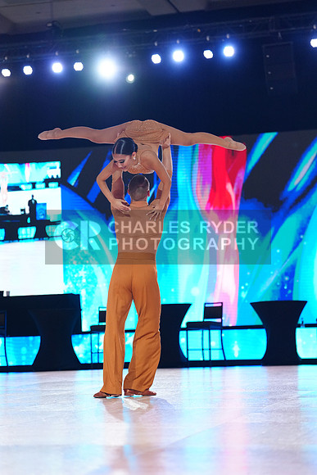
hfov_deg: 15.9
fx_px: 1135
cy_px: 238
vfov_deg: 23.6
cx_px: 158
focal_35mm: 86
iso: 2000
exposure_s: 1/500
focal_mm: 86
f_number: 2.8
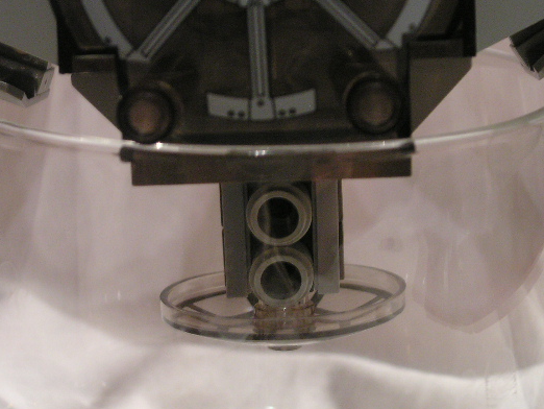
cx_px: 246
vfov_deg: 15.1
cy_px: 215
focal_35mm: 98
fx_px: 1541
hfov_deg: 20.0
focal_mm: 13.4
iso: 200
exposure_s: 1/8
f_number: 3.3
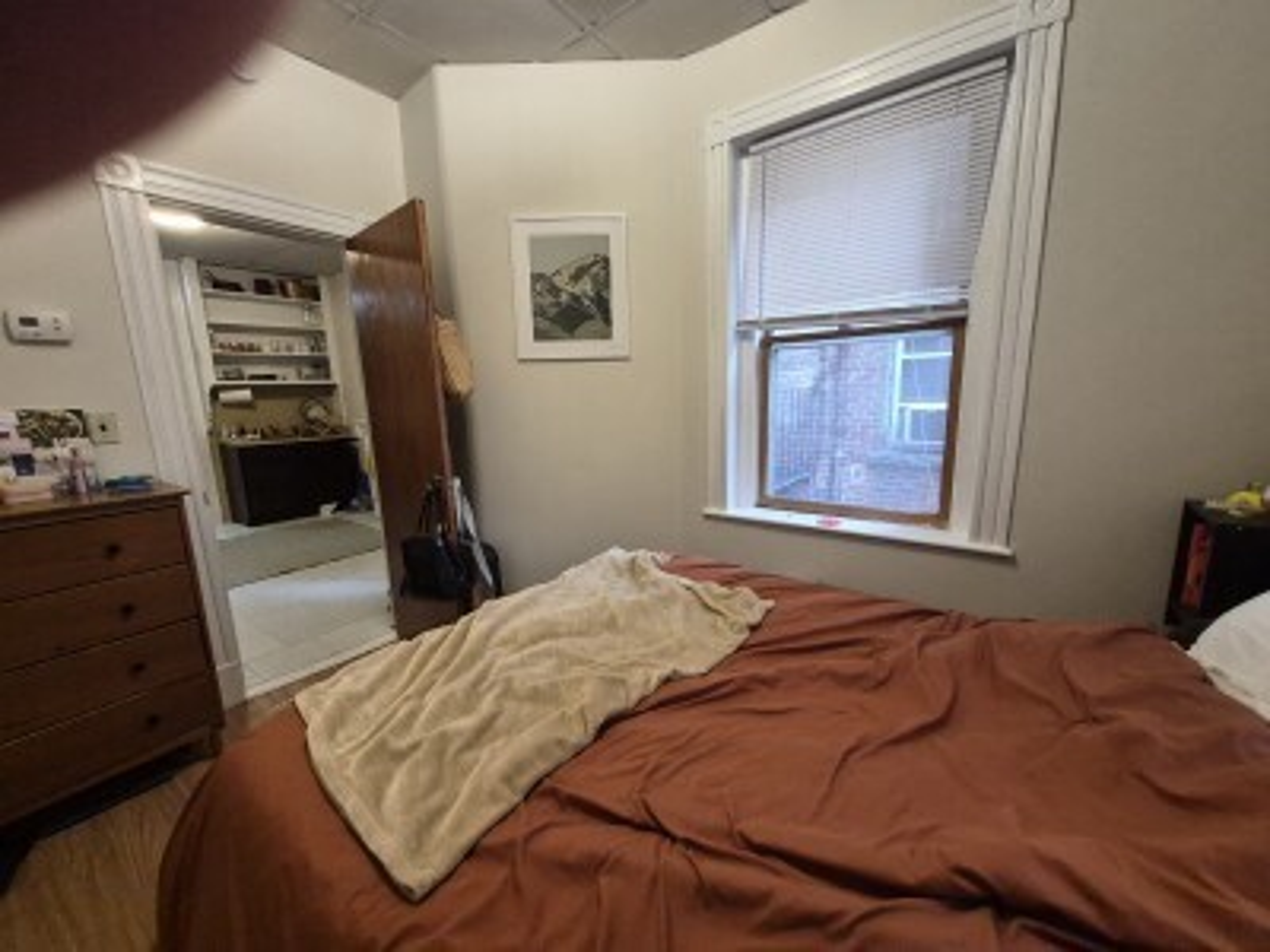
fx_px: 477
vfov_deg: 89.9
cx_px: 635
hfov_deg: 106.2
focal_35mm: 13
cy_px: 476
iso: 640
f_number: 2.2
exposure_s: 1/60
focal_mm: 1.74
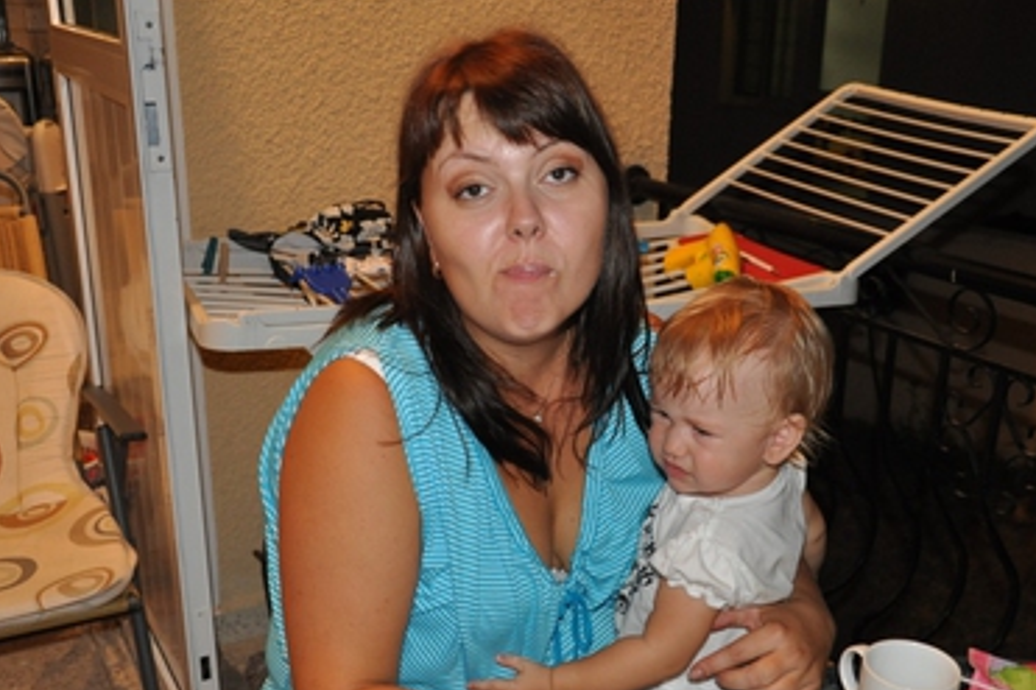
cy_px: 409
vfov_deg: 33.3
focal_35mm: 40
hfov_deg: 48.4
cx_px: 550
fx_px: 1151
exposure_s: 1/60
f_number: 3.8
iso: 800
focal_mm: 22
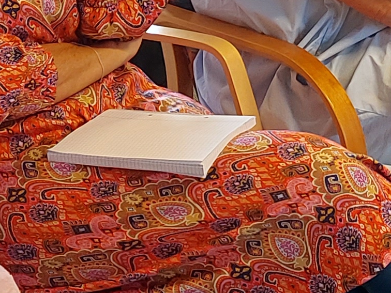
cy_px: -69
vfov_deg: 9.6
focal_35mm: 153
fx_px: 1728
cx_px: 373
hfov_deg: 12.8
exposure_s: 1/50
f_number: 1.8
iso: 250
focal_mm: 5.23
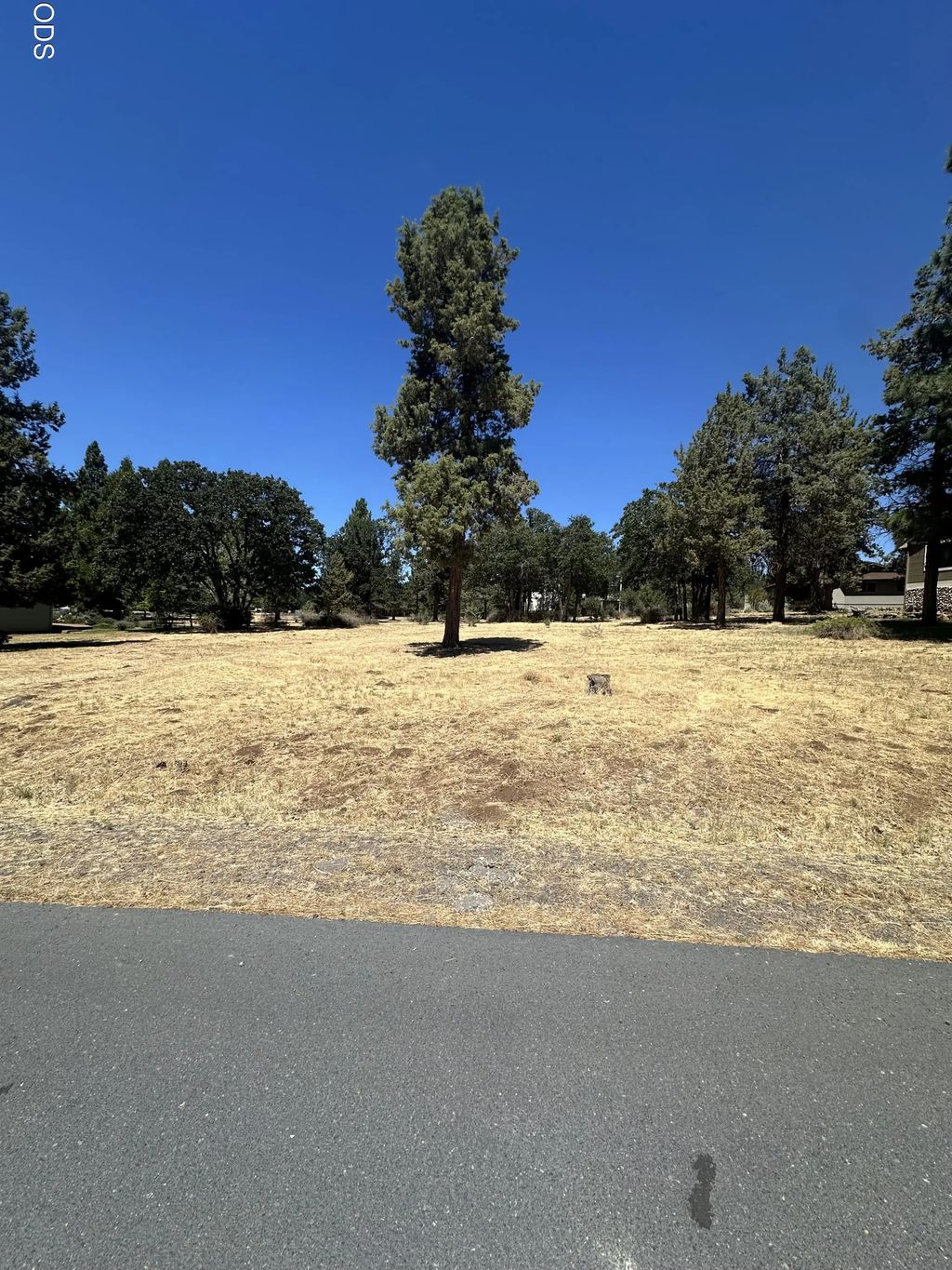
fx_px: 513
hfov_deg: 85.7
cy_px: 635
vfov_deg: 102.1
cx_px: 476
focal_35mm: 14
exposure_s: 1/1916
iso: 50
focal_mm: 2.22
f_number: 2.2
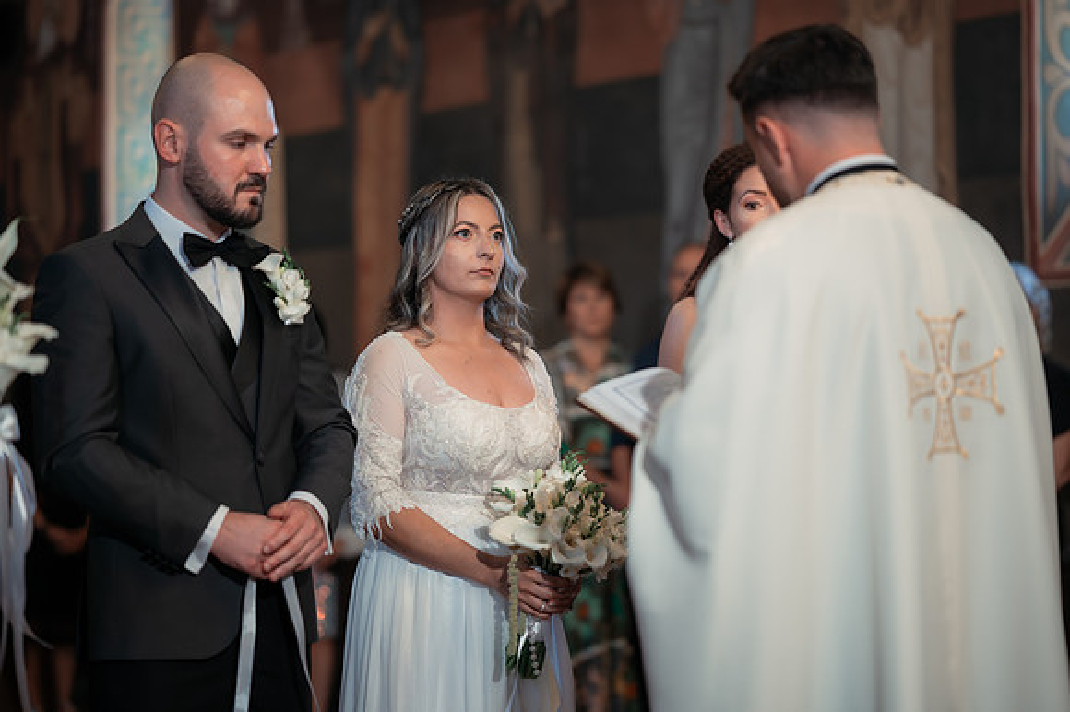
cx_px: 535
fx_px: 2525
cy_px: 356
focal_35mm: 85
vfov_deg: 16.1
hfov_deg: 23.9
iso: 1600
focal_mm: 85
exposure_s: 1/200
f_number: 1.8
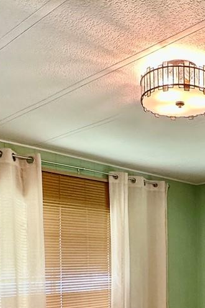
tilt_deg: -1.0
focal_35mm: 47
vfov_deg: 39.2
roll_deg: -0.2
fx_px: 402
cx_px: 210
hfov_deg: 26.9
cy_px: 273
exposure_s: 1/60
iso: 200
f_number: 2.2
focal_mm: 2.22
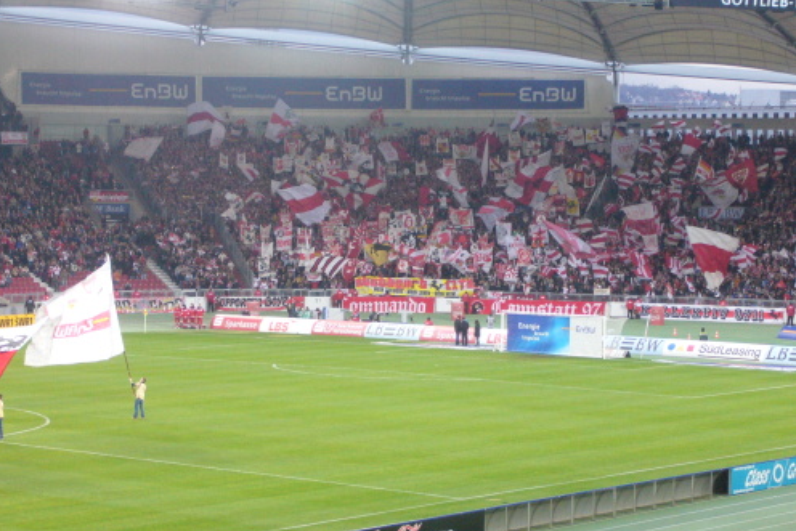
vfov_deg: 12.5
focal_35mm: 110
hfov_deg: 18.6
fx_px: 2433
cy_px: 261
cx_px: 398
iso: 250
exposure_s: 1/60
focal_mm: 17.4
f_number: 5
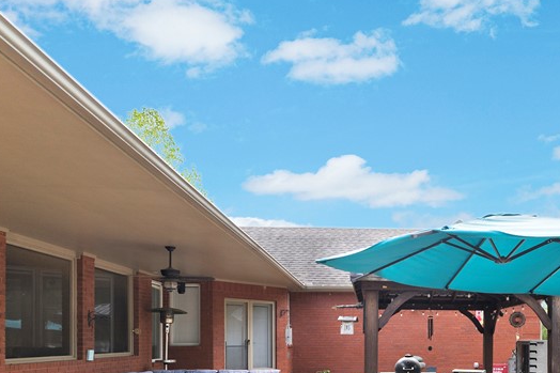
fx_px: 451
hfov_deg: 60.6
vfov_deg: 41.2
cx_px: 411
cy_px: 339
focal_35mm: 29
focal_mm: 14
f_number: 2.8
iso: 250
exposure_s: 1/400
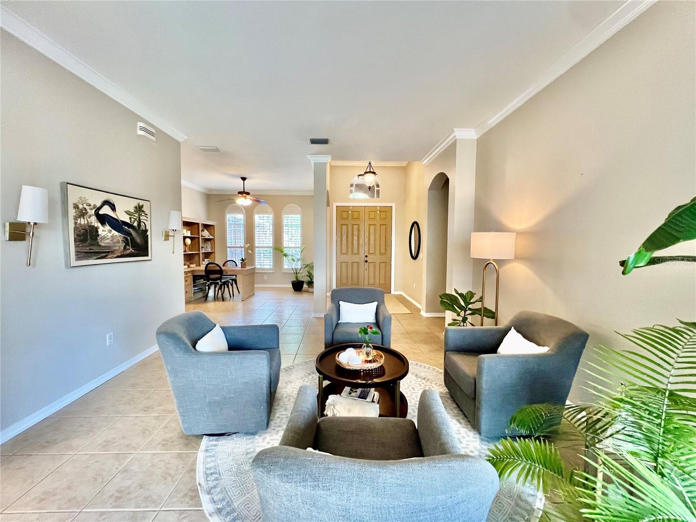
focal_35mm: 13
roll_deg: -0.4
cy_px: 261
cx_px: 348
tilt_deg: -4.4
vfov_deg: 89.9
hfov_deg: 106.2
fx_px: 261
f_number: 1.8
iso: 200
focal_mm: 1.57
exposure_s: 1/60
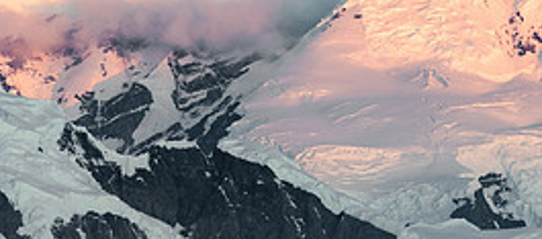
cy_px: -39
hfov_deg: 3.1
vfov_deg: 1.4
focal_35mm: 740
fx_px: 10132
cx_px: 582
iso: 1000
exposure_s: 1/400
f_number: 5.6
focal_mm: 300
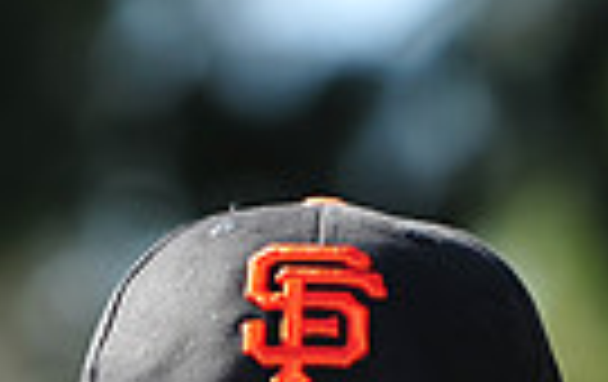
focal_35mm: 589
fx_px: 9780
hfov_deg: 3.6
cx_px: 284
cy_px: 782
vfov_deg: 2.2
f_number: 4.5
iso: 200
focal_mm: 135
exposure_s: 1/640
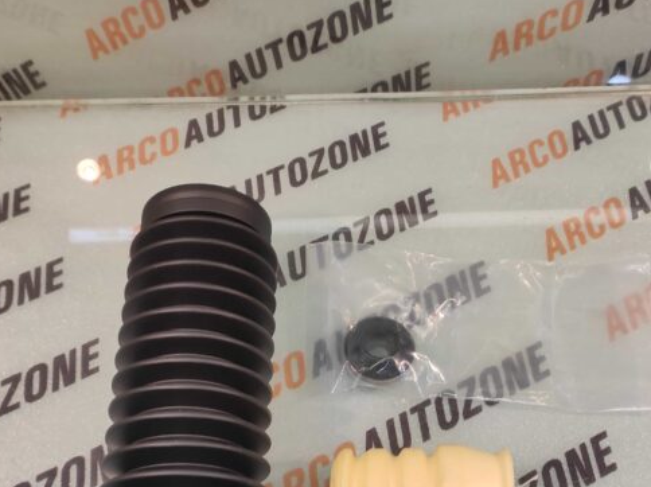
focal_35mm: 27
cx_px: 351
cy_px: 360
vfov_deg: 49.4
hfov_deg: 65.3
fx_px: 507
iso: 115
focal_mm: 4.74
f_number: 1.79
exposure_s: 1/33
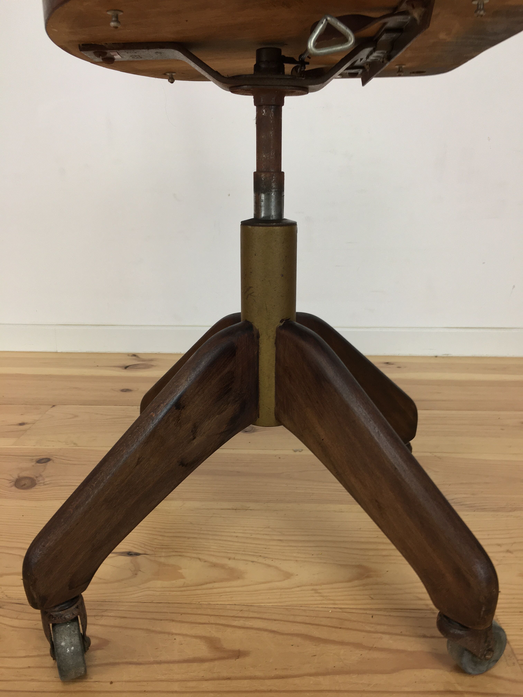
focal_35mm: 29
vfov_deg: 61.7
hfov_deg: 48.2
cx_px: 262
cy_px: 348
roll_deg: -0.7
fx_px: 584
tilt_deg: -16.8
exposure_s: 1/33
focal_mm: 4.15
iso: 40
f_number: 2.2
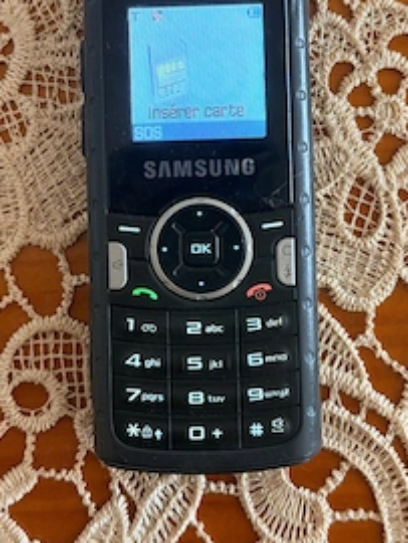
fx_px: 1114
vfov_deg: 27.2
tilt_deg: -87.6
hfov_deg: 20.7
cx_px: 223
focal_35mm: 71
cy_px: 189
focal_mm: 6.76
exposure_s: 1/50
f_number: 1.78
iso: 250
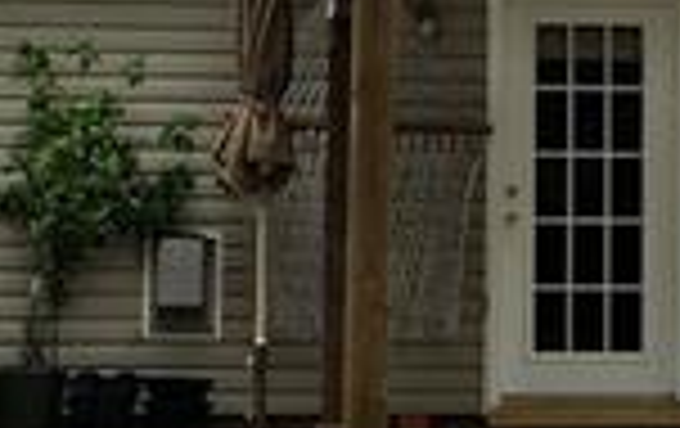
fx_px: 2414
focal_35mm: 130
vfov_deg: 10.1
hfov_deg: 15.9
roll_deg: -0.2
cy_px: 54
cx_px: 531
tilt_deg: +6.0
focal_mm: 4.15
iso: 25
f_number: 2.2
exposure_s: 1/769
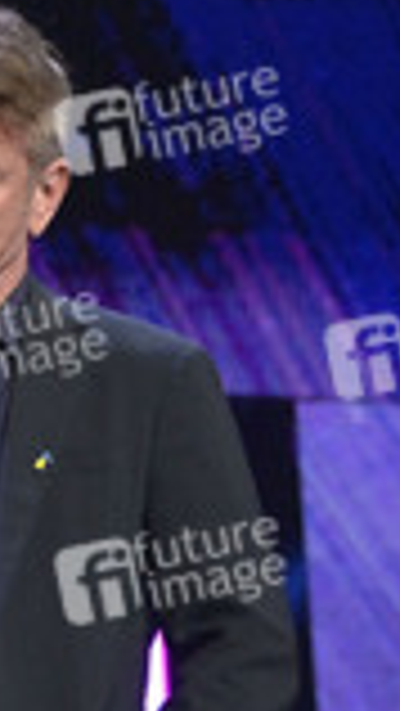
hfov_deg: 2.8
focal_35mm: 434
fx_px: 8175
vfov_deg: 5.0
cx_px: -398
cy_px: 459
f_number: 5.6
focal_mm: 145
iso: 8000
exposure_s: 1/320
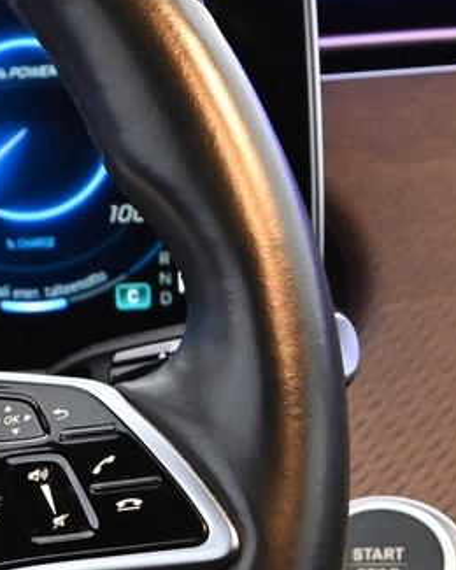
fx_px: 3239
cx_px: -484
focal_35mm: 192
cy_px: 563
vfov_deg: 10.0
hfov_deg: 7.7
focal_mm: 41
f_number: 5.6
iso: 7200
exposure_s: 1/60
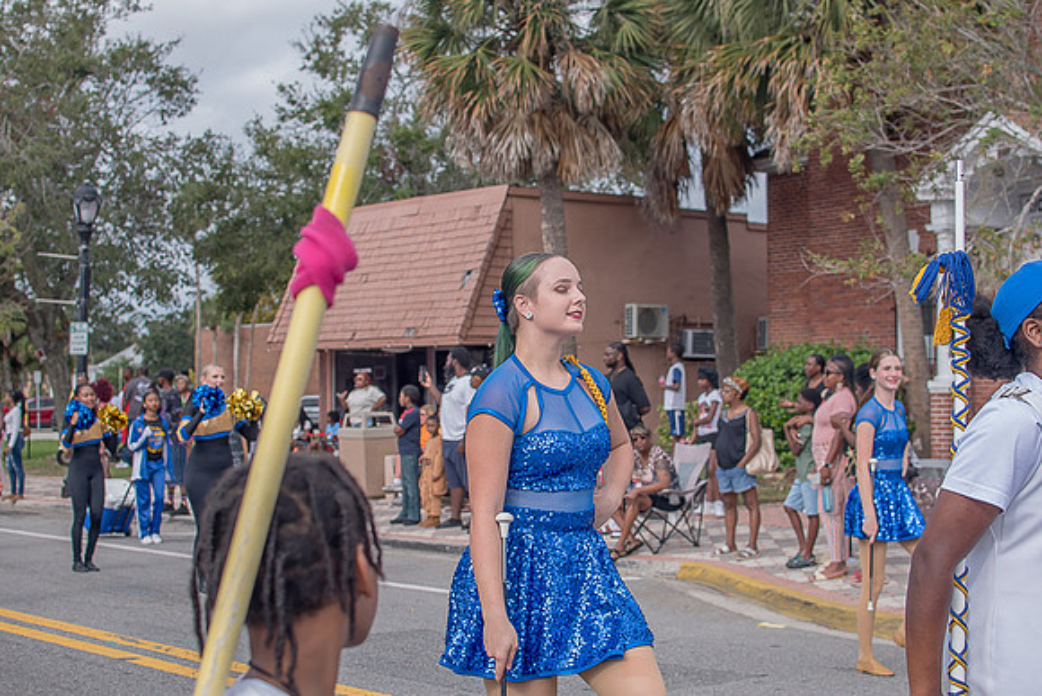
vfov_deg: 26.0
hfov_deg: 38.2
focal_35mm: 52
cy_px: 348
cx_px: 521
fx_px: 1505
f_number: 4
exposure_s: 1/500
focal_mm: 35
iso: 100
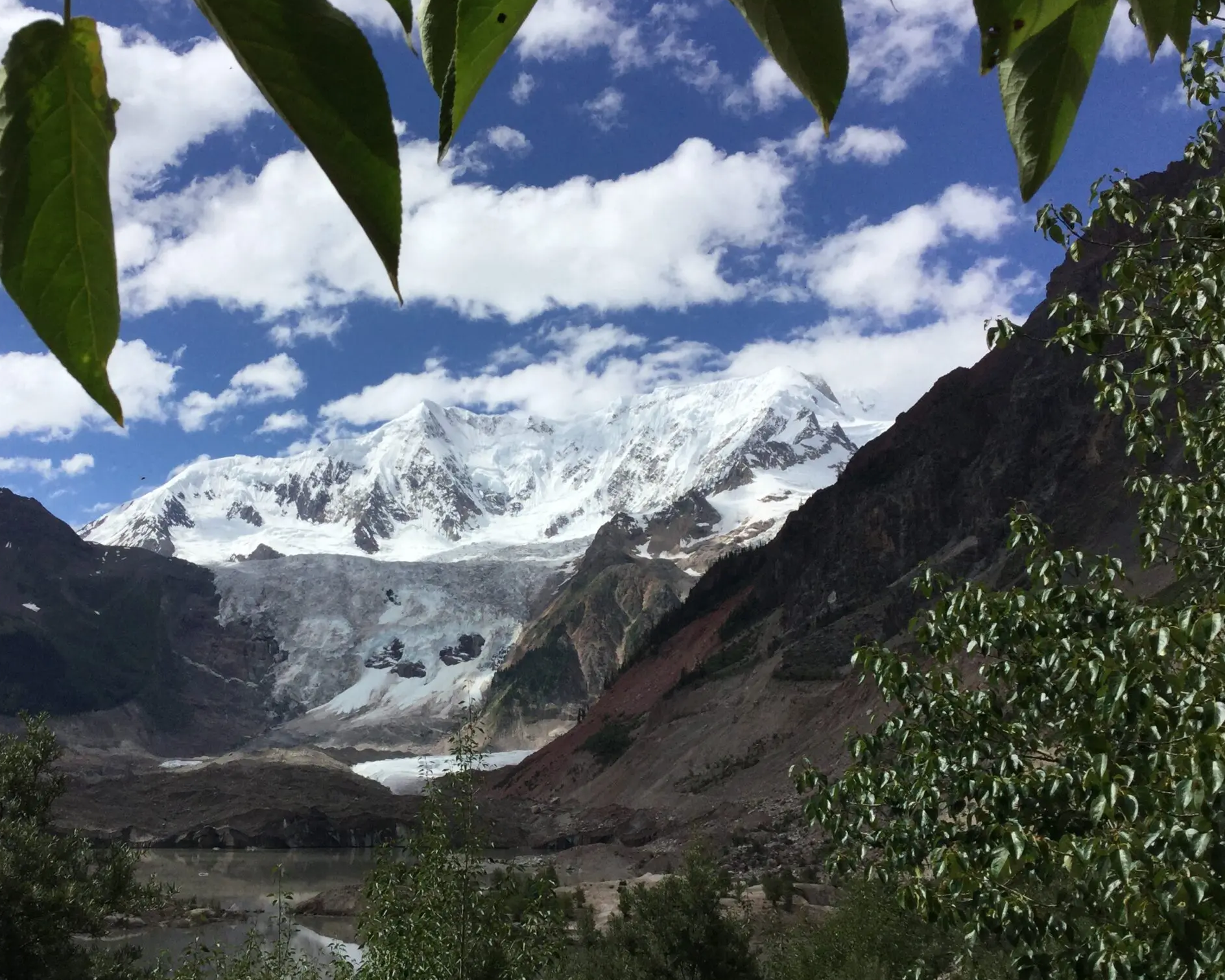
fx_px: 1486
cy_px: 542
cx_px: 499
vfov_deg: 36.4
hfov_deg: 44.6
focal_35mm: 41
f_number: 2.4
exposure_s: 1/2915
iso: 25
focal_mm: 3.3
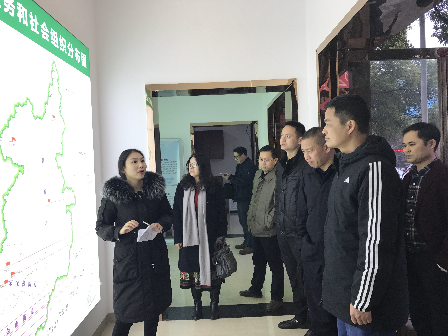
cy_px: 168
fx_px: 362
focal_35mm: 28
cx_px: 224
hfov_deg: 63.4
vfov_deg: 49.7
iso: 40
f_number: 1.8
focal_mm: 3.99
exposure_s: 1/100
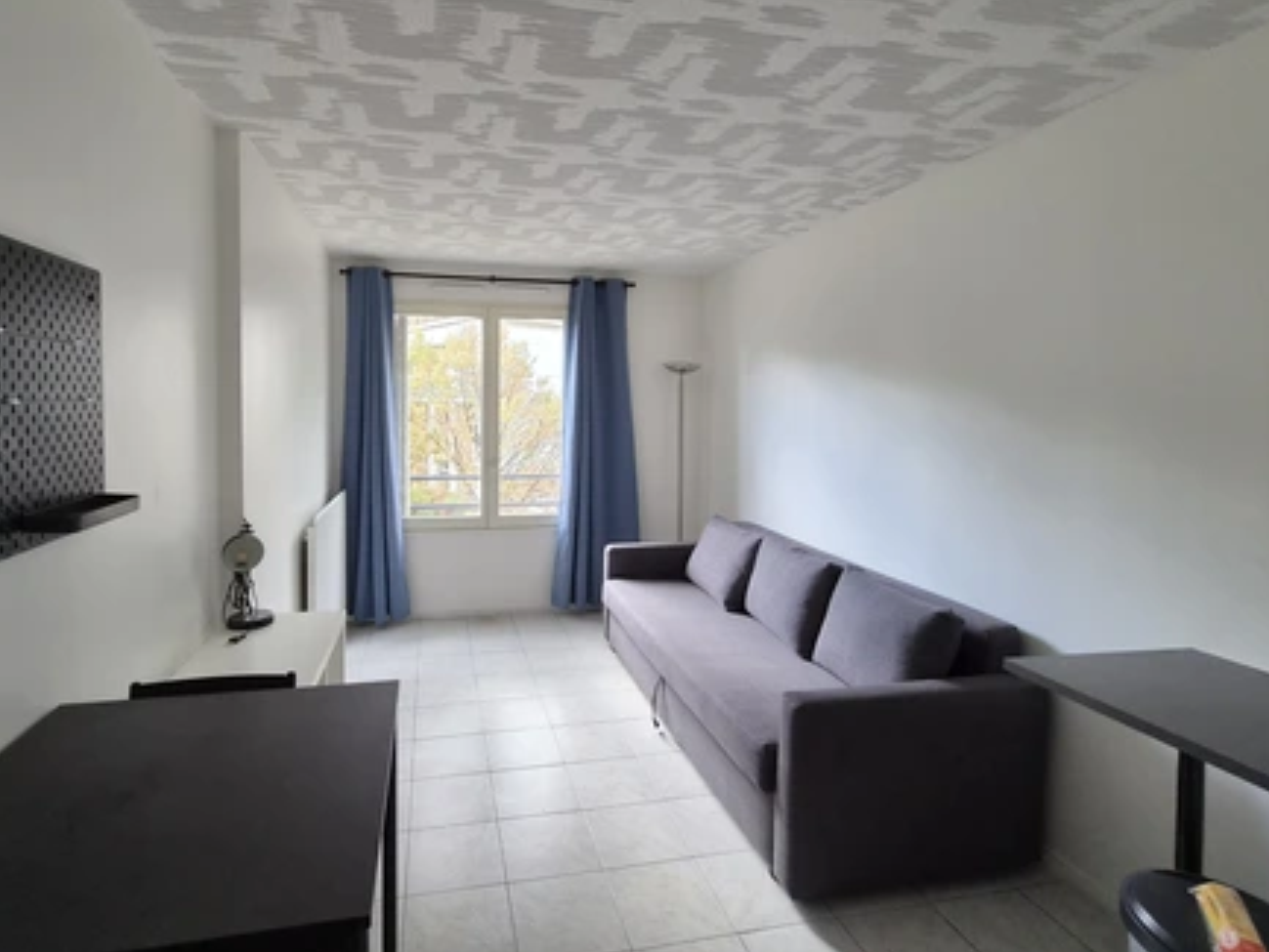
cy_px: 410
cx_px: 558
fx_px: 587
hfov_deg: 94.0
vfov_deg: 77.7
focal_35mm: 16
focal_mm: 2.2
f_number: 2.2
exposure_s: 1/100
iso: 160
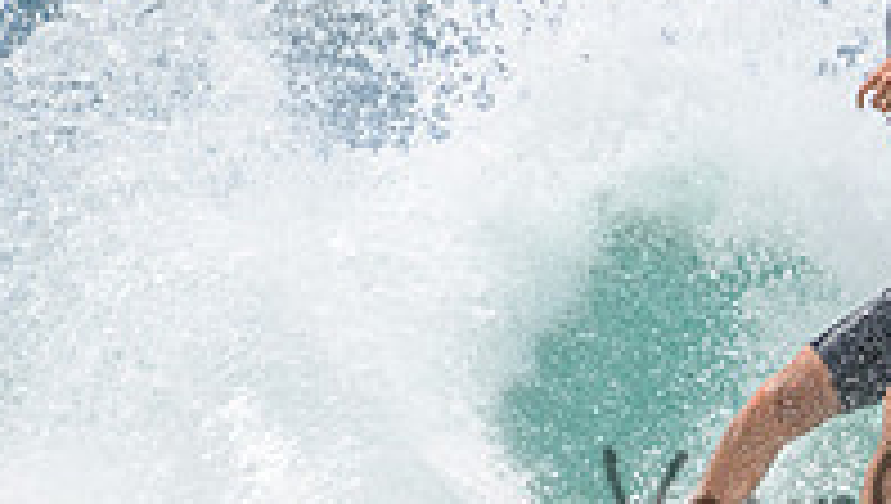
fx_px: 58009
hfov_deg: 0.9
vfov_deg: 0.5
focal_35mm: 2452
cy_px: 479
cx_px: 1066
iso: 900
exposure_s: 1/2000
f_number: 11
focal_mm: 800
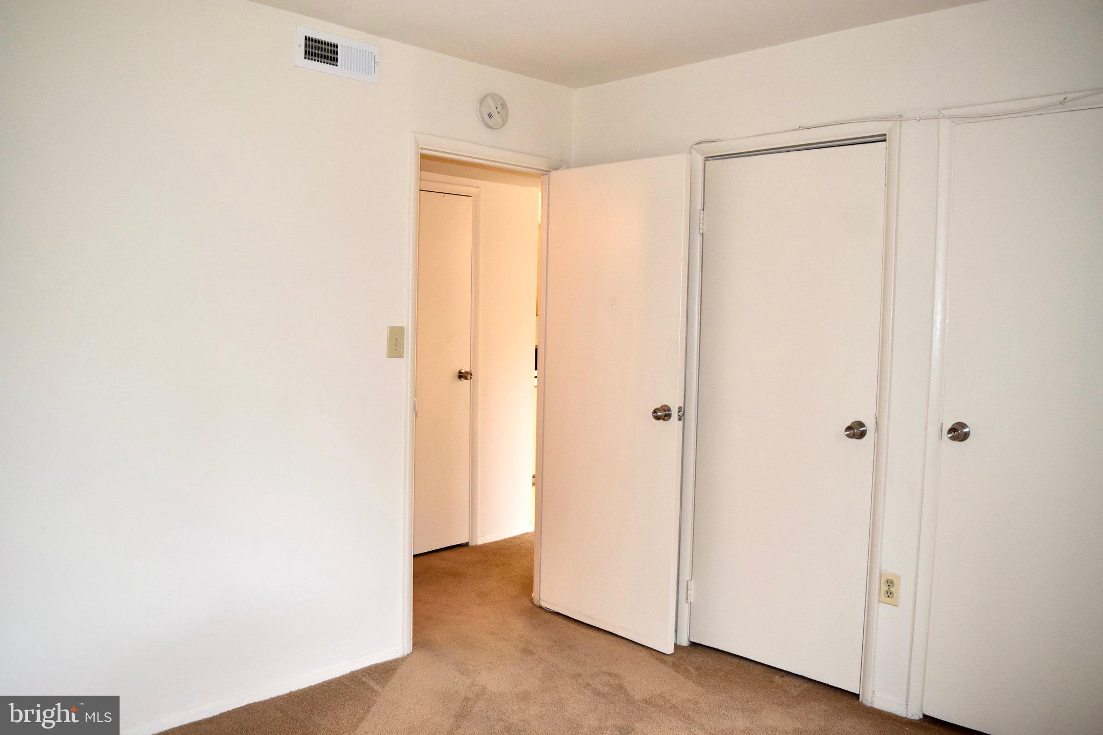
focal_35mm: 27
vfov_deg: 47.9
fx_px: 827
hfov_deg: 67.4
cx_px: 552
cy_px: 368
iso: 800
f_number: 4
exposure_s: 1/160
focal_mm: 18
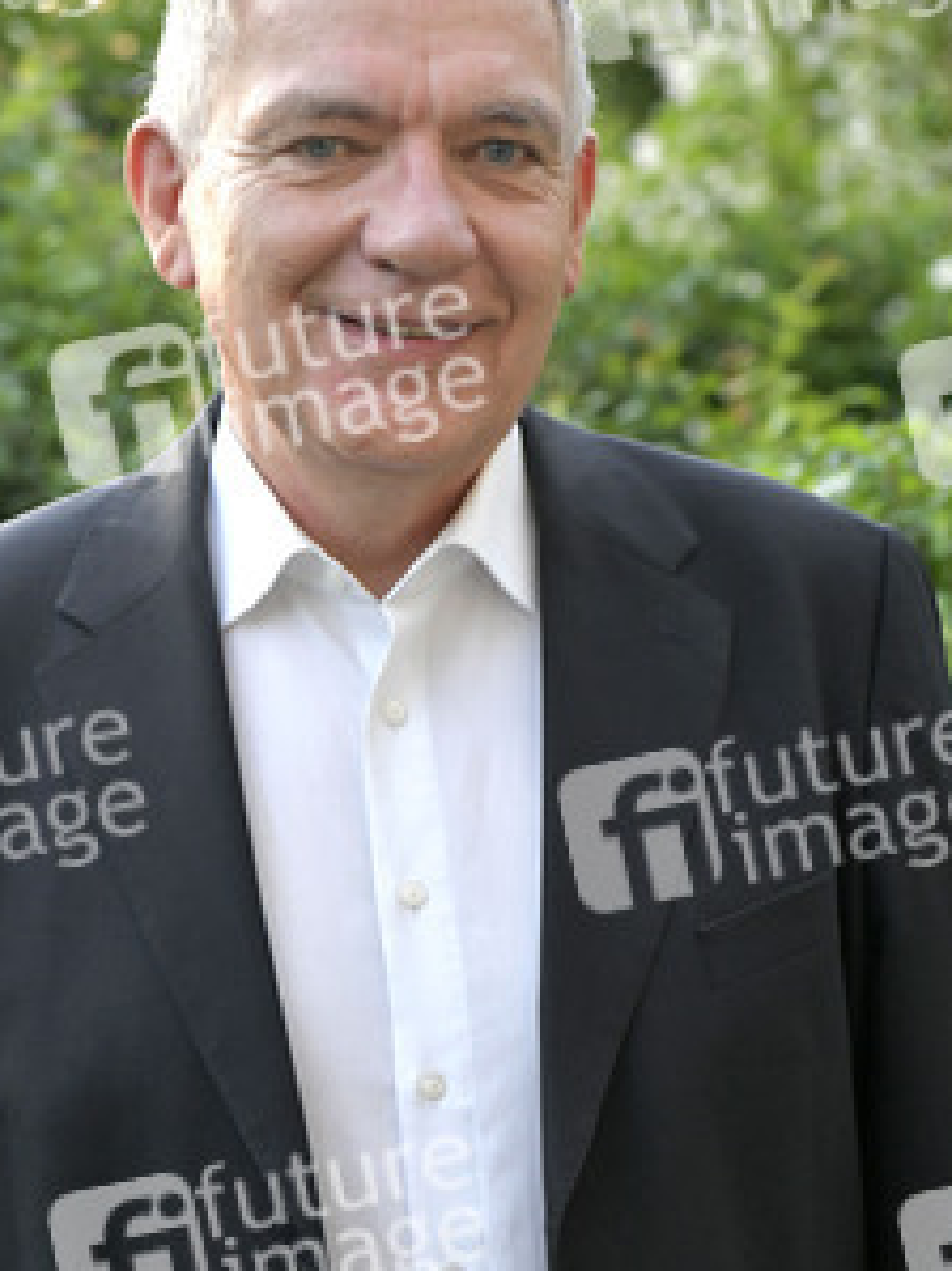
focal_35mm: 90
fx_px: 3303
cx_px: 391
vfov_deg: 21.8
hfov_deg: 16.4
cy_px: 599
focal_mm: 70
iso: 3200
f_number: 5.6
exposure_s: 1/200
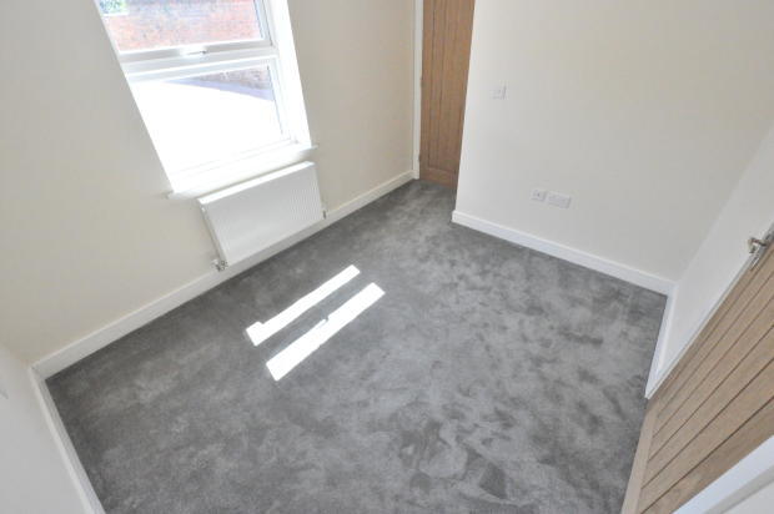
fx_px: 322
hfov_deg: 100.4
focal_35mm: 15
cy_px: 257
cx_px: 387
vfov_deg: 77.2
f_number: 11
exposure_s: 1/500
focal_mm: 10
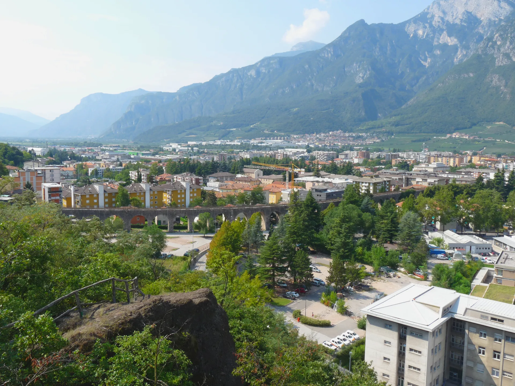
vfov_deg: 41.8
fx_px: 506
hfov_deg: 54.0
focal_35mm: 34
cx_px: 258
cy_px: 193
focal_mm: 6
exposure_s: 1/250
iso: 100
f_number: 5.6
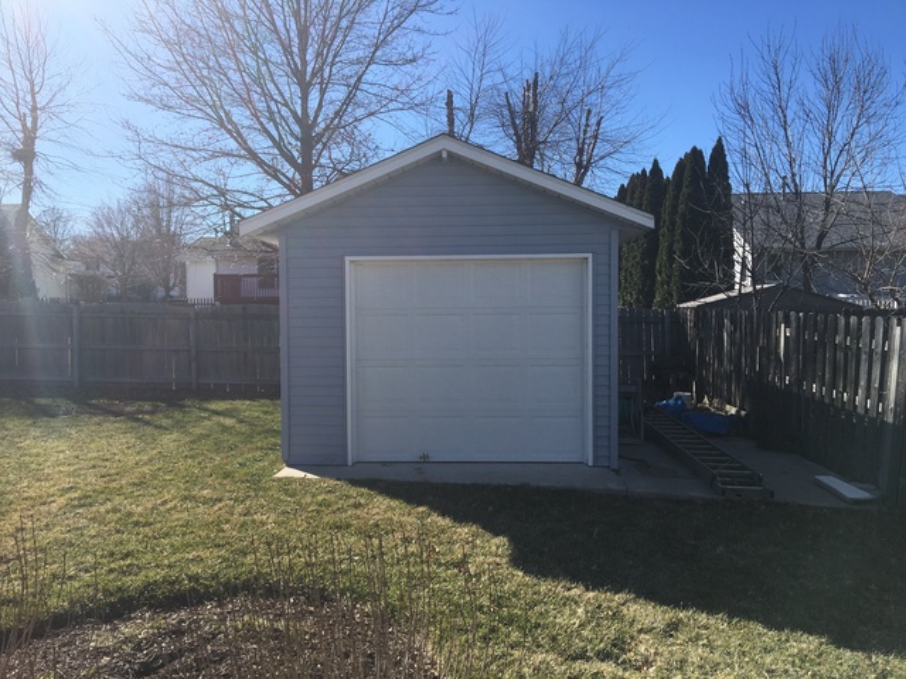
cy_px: 340
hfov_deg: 61.7
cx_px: 453
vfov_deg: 48.2
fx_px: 759
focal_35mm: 29
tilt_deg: -3.5
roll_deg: -0.3
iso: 25
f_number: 2.2
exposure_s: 1/1637
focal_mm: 4.15
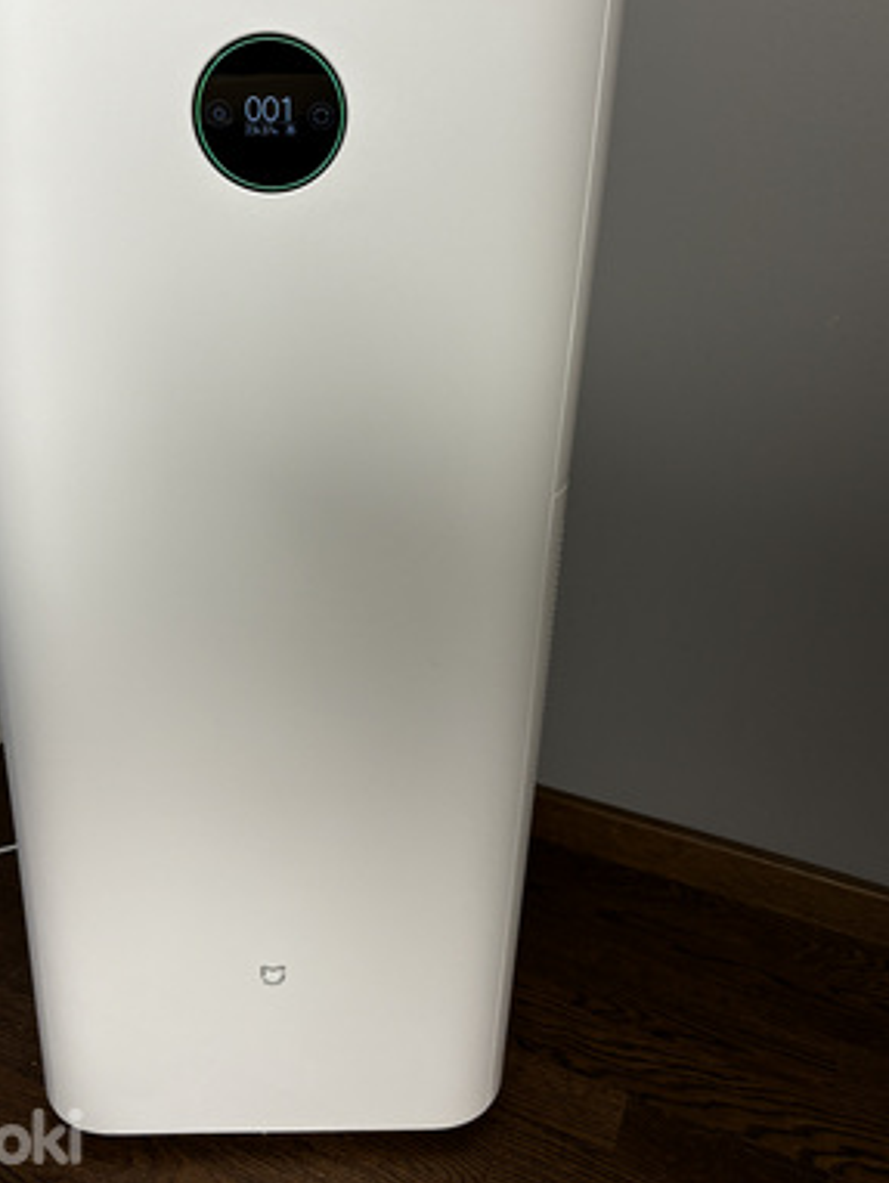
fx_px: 1163
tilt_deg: -24.2
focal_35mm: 34
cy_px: 471
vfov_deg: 53.5
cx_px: 355
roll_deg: -2.1
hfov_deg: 41.6
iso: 100
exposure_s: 1/50
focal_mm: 5.96
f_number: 1.6
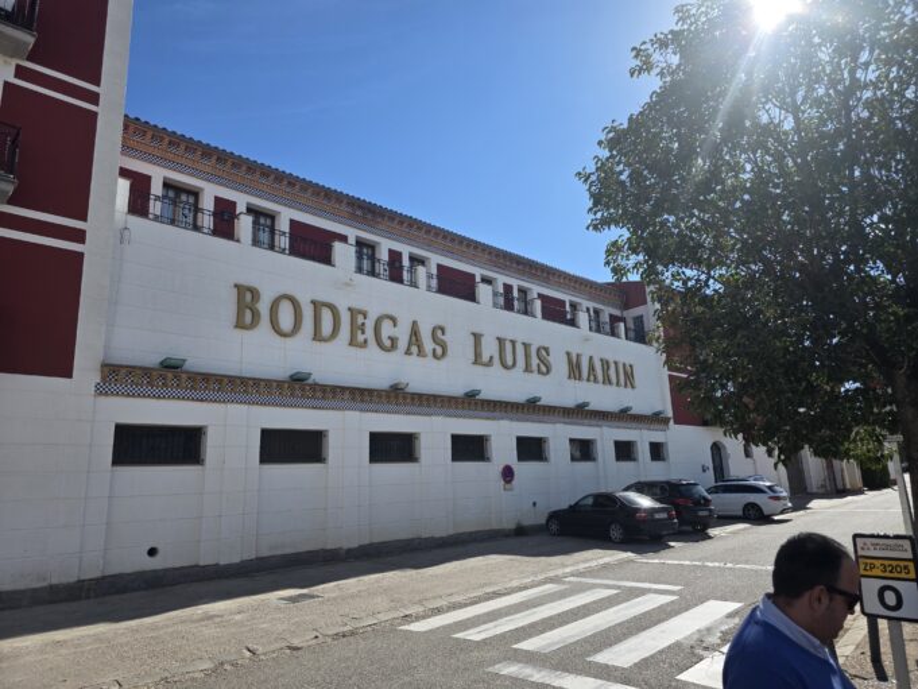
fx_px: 610
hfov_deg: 73.9
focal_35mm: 23
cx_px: 459
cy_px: 344
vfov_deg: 58.9
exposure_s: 1/5778
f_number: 1.7
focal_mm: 6.3
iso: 80
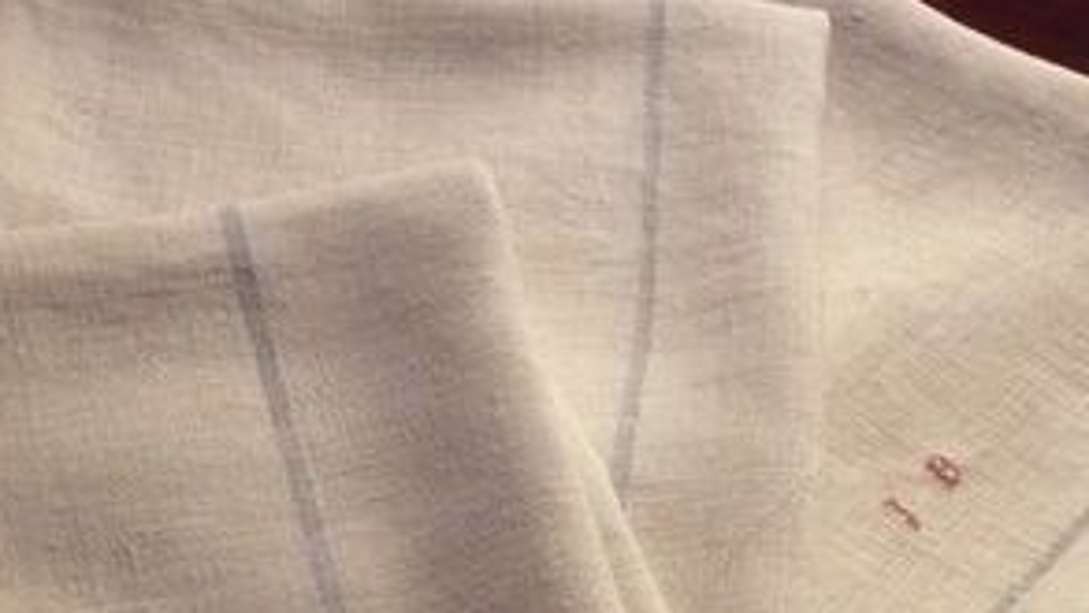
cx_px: 665
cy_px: 791
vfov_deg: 12.9
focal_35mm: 91
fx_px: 2628
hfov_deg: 23.4
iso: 400
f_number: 2.8
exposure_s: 1/400
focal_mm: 5.8
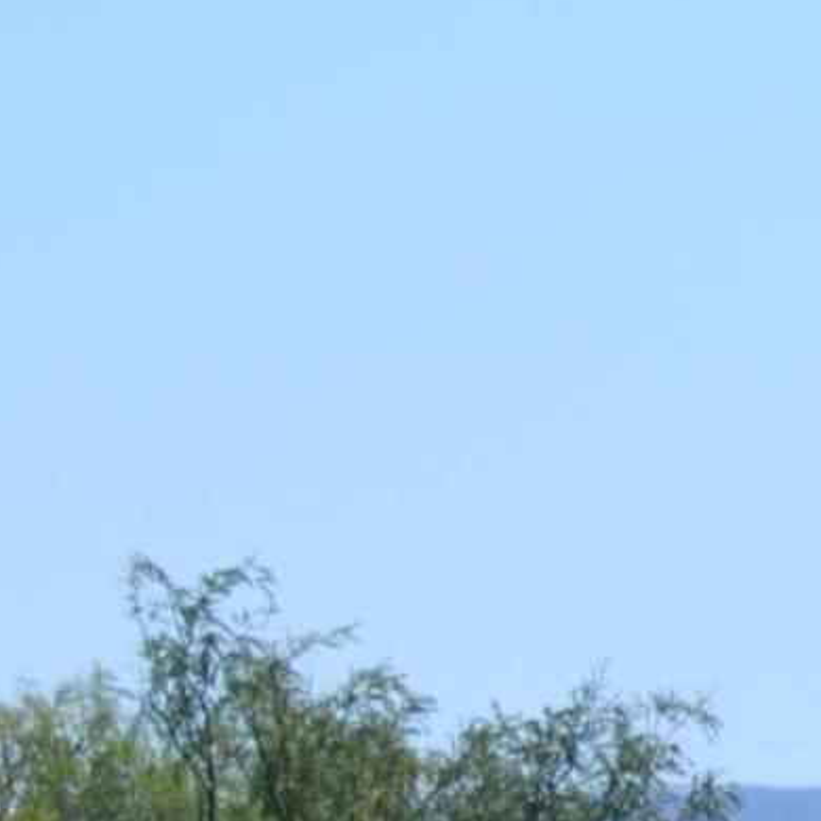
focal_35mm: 637
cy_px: 1179
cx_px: 3141
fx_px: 17100
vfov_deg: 2.7
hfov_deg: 2.7
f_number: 8
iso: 100
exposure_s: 1/250
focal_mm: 65
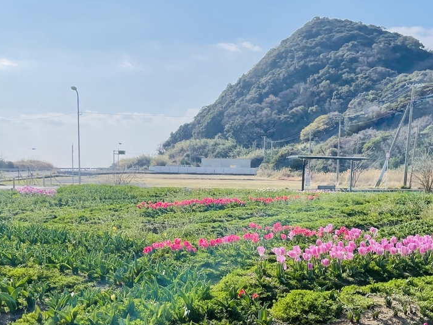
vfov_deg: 32.2
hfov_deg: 42.9
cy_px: 249
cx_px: 203
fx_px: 550
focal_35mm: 44
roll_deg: -1.7
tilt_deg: -8.6
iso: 32
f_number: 1.6
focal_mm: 4.2
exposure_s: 1/5814
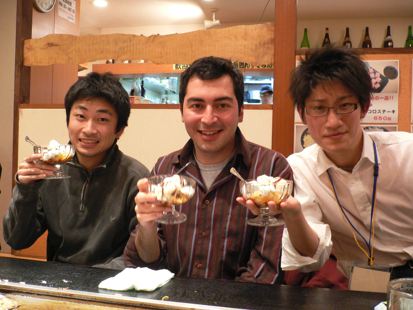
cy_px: 155
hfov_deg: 52.6
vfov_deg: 40.7
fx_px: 418
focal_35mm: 35
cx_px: 206
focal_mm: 5.8
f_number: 2.8
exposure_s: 1/10
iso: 200
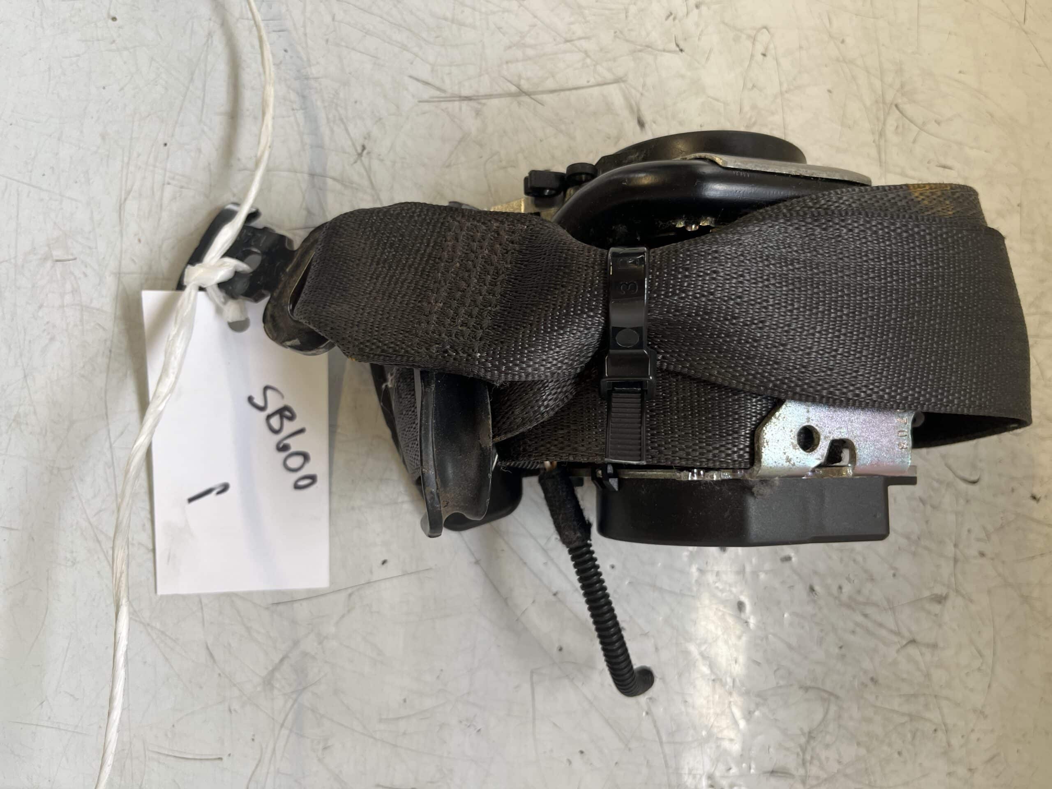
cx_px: 526
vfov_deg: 53.1
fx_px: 790
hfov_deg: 67.3
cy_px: 394
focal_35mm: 26
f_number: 1.6
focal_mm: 5.1
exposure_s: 1/121
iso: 64
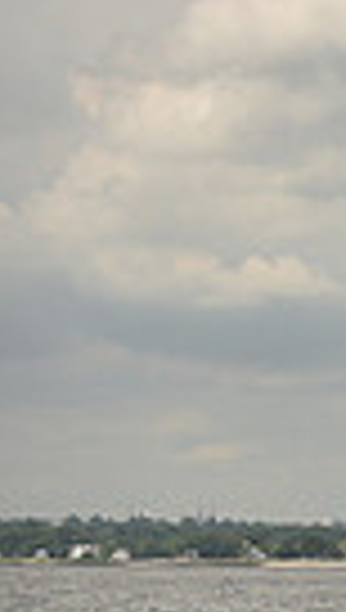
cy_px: 209
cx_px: 1299
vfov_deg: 6.9
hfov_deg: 3.7
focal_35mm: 312
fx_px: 5064
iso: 250
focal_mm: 70
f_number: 4.5
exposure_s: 1/1000
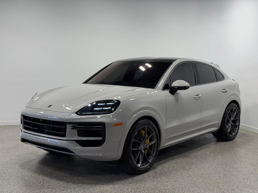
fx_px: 358
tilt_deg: -5.7
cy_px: 96
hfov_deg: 39.7
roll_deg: -1.0
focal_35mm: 48
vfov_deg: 30.3
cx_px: 129
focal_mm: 6.76
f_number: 1.78
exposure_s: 1/289
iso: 64
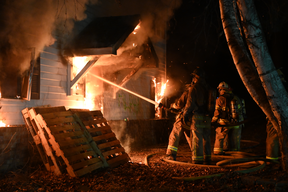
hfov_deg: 36.3
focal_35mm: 55
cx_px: 144
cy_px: 96
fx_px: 440
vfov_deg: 24.6
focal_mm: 55
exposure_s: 1/60
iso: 5600
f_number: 4.5
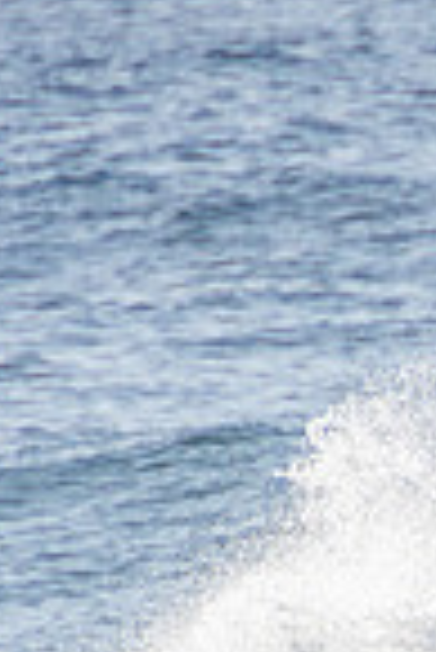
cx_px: 733
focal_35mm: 2395
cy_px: 807
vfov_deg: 0.9
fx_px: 43402
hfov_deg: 0.6
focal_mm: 400
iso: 200
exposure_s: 1/2000
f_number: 5.6
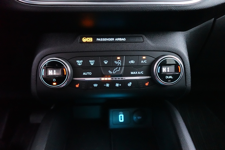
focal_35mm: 20
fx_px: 125
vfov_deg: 61.9
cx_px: 112
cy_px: 75
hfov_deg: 84.0
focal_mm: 7.6
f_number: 2
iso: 6400
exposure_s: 1/30
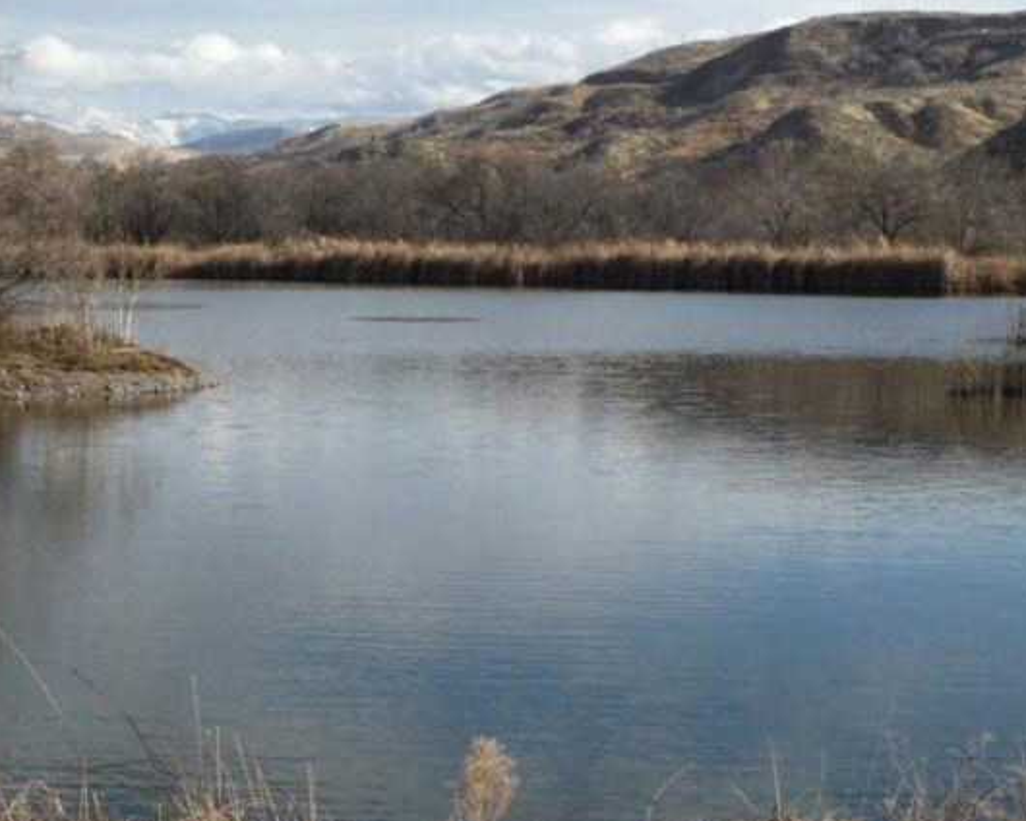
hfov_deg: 24.1
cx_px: 418
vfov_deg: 19.4
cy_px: 416
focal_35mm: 79
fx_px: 2399
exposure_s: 1/800
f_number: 3.9
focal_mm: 6.7
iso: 100
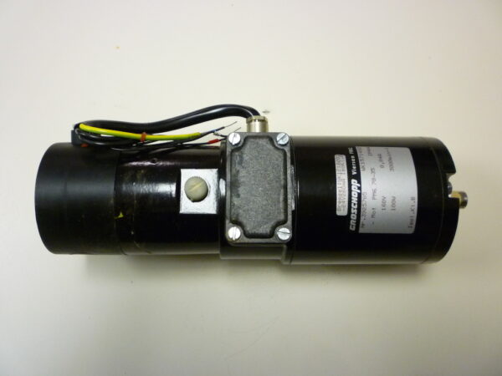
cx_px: 251
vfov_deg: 48.2
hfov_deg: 61.7
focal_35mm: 29
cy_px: 188
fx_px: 421
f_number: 3.3
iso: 400
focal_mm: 5.2
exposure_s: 1/25
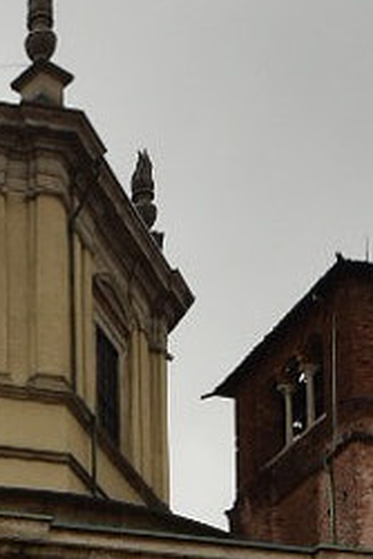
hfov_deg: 13.1
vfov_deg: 16.7
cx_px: -269
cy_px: 1078
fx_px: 1490
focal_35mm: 96
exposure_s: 1/100
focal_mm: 10
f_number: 9
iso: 140
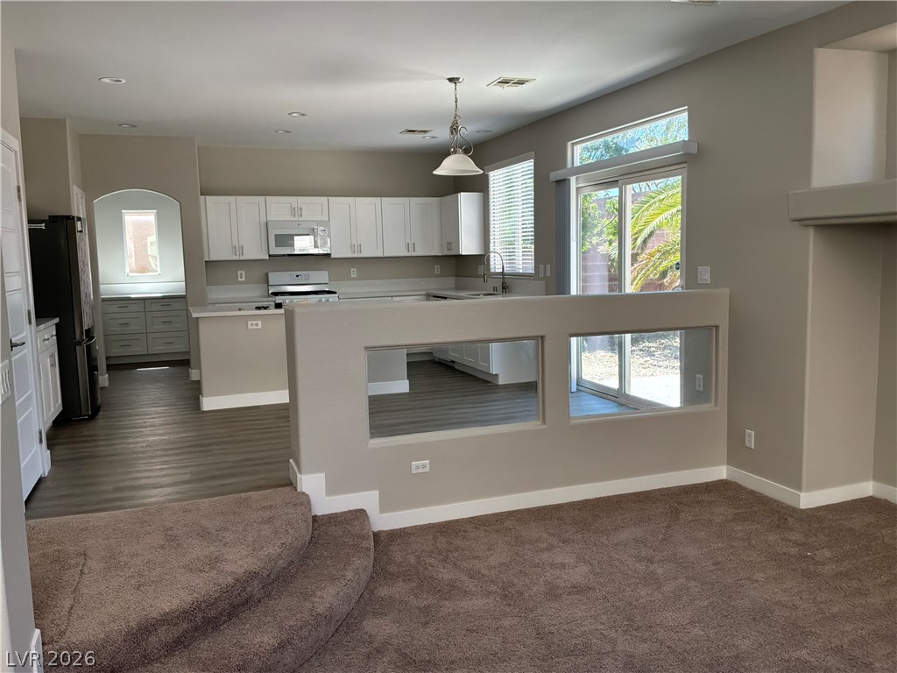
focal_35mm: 28
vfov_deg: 49.7
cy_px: 336
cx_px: 448
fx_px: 726
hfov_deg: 63.4
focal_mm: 3
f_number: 1.8
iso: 64
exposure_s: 1/234
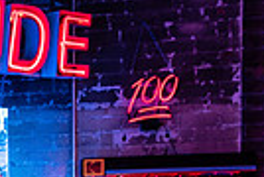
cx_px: -218
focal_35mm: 115
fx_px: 845
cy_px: 287
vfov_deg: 11.4
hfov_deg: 15.2
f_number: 4
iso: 250
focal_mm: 24
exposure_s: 1/60
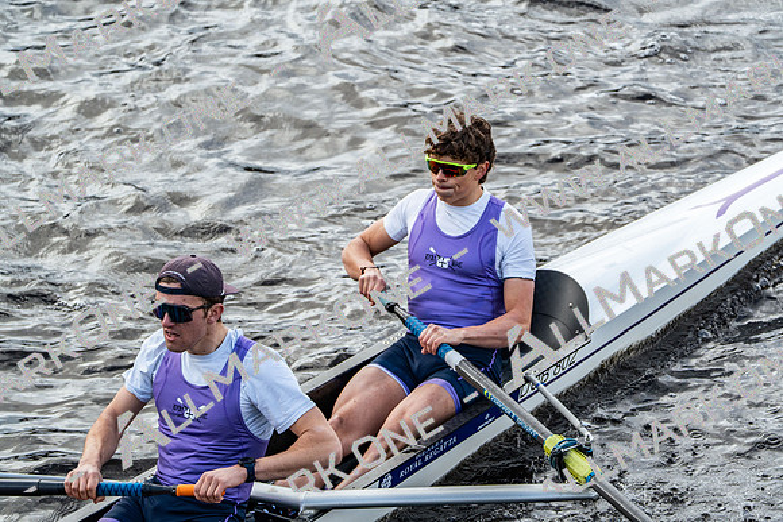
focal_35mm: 470
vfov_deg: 2.9
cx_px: 392
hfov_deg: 4.4
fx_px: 10224
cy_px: 261
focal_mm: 470
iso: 1000
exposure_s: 1/1250
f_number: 6.3
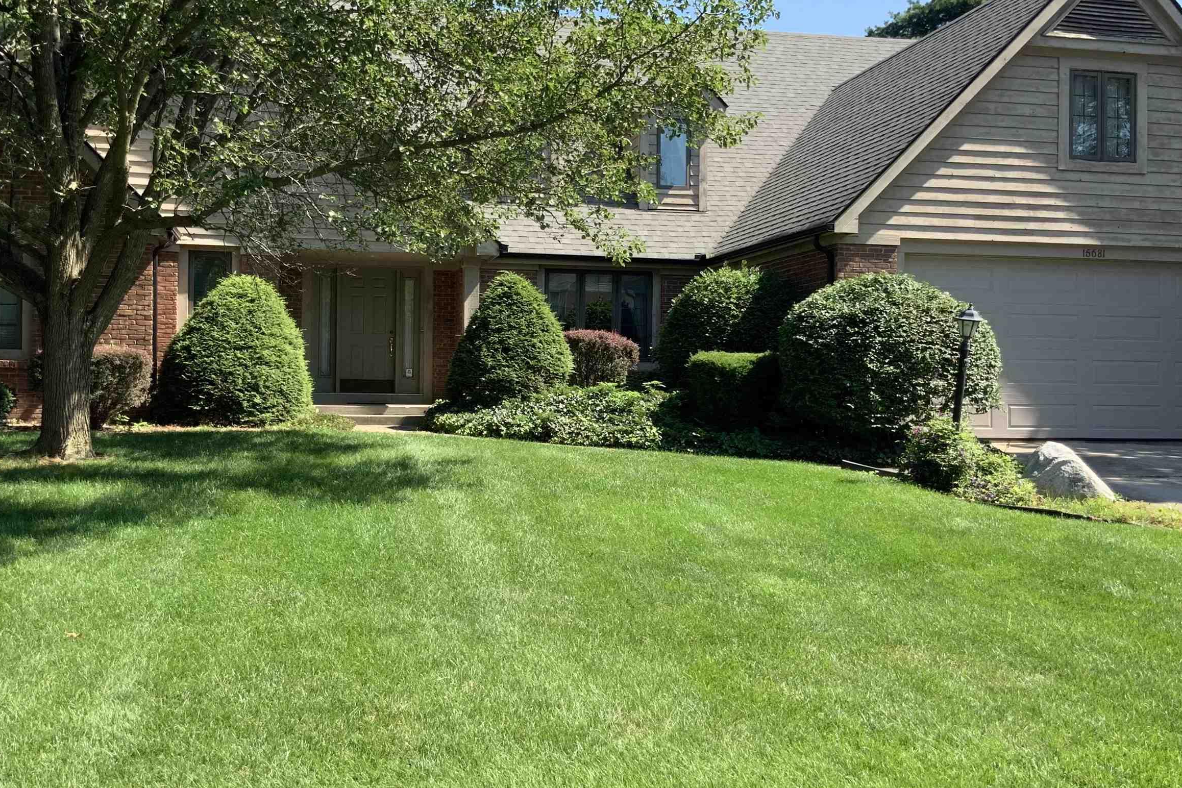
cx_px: 567
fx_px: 1313
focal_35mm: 40
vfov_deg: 33.4
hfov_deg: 48.4
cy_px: 383
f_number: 1.8
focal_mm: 3
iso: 16
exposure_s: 1/514
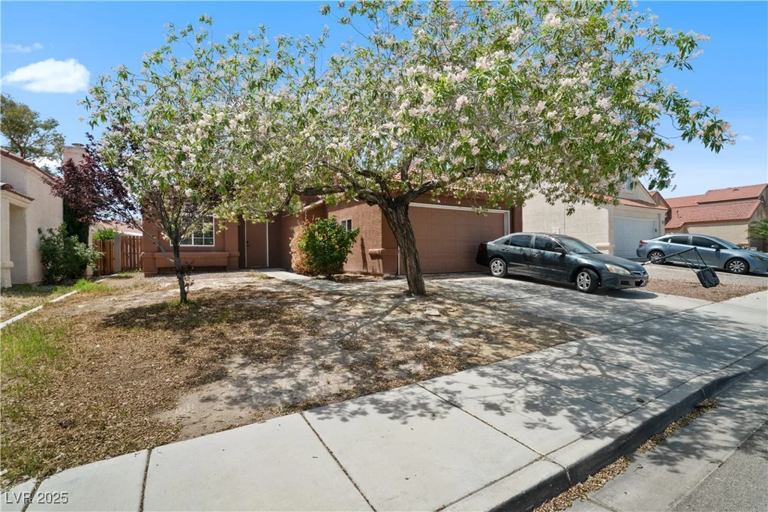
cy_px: 256
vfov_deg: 73.8
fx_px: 341
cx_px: 384
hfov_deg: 96.7
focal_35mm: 16
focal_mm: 16
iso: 500
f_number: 10
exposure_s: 1/800
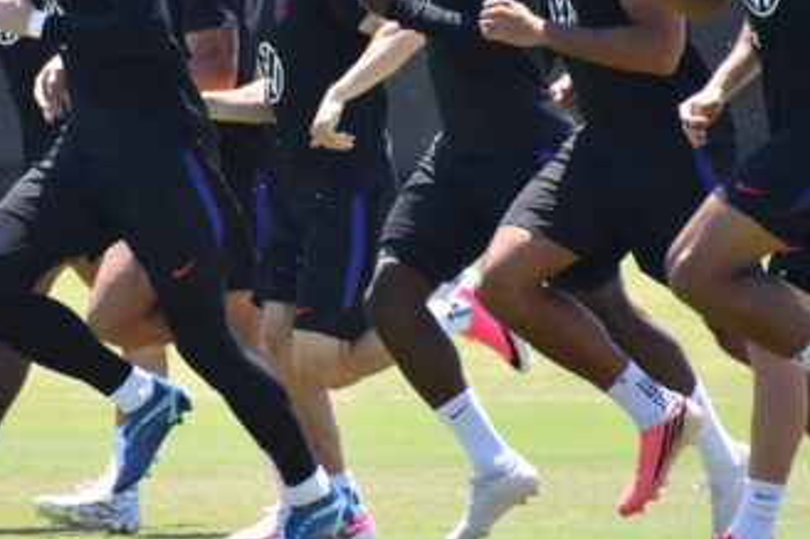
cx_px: 261
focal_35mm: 927
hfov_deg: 2.2
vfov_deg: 1.5
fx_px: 20836
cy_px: 190
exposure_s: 1/1000
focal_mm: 300
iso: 800
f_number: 6.3
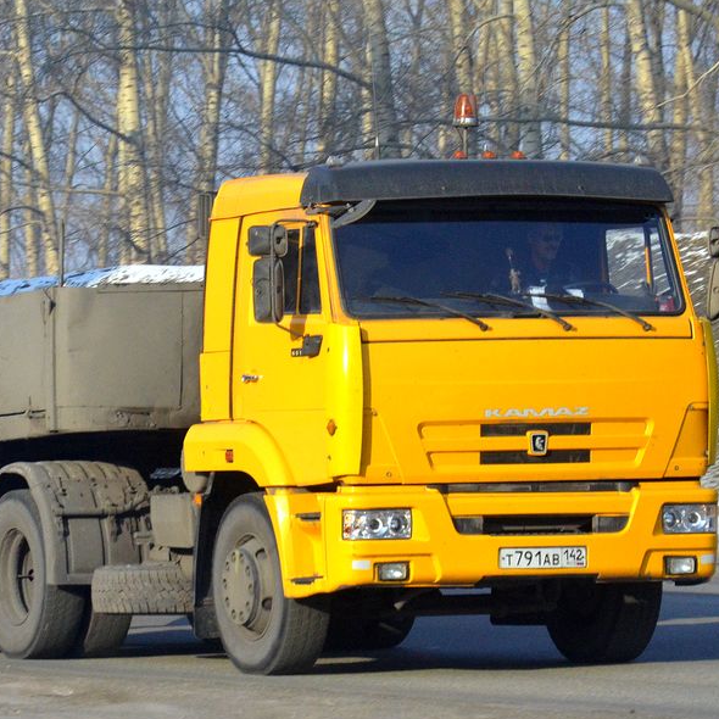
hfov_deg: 8.4
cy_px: 324
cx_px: 138
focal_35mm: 207
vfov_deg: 8.5
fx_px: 4864
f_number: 5.3
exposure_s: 1/500
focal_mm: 80
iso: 1000
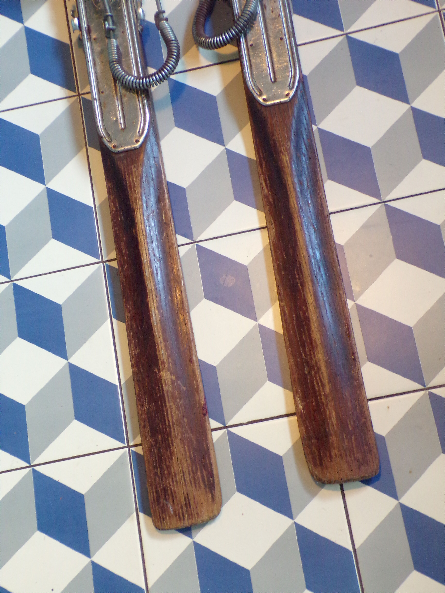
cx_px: 222
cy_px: 296
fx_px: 960
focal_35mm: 56
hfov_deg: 26.1
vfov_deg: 34.3
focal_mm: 10.1
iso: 556
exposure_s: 1/17
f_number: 3.7
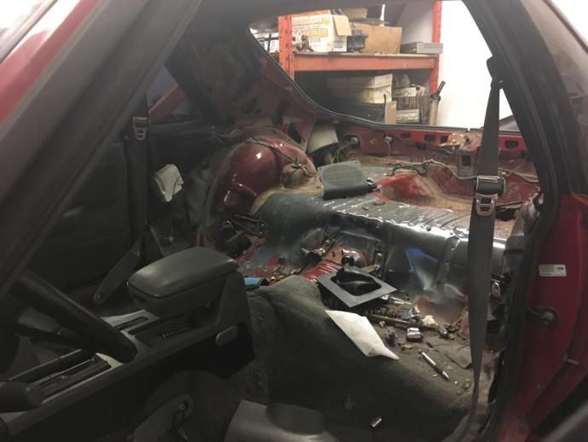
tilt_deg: -16.2
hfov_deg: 61.6
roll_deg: +1.3
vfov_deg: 48.3
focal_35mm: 29
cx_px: 294
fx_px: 493
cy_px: 221
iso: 200
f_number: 2.2
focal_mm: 4.15
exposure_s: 1/15
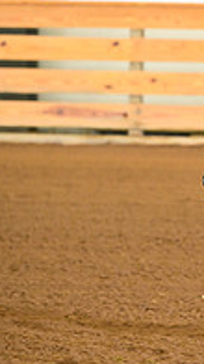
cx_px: 527
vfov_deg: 4.4
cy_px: 162
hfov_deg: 2.4
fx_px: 4778
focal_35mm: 496
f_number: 4
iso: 2500
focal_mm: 160
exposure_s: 1/200
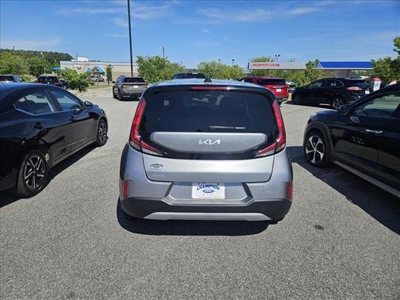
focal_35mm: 23
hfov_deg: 73.9
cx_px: 200
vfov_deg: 58.9
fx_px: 266
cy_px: 150
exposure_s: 1/2500
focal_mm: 5.4
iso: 25
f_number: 1.8
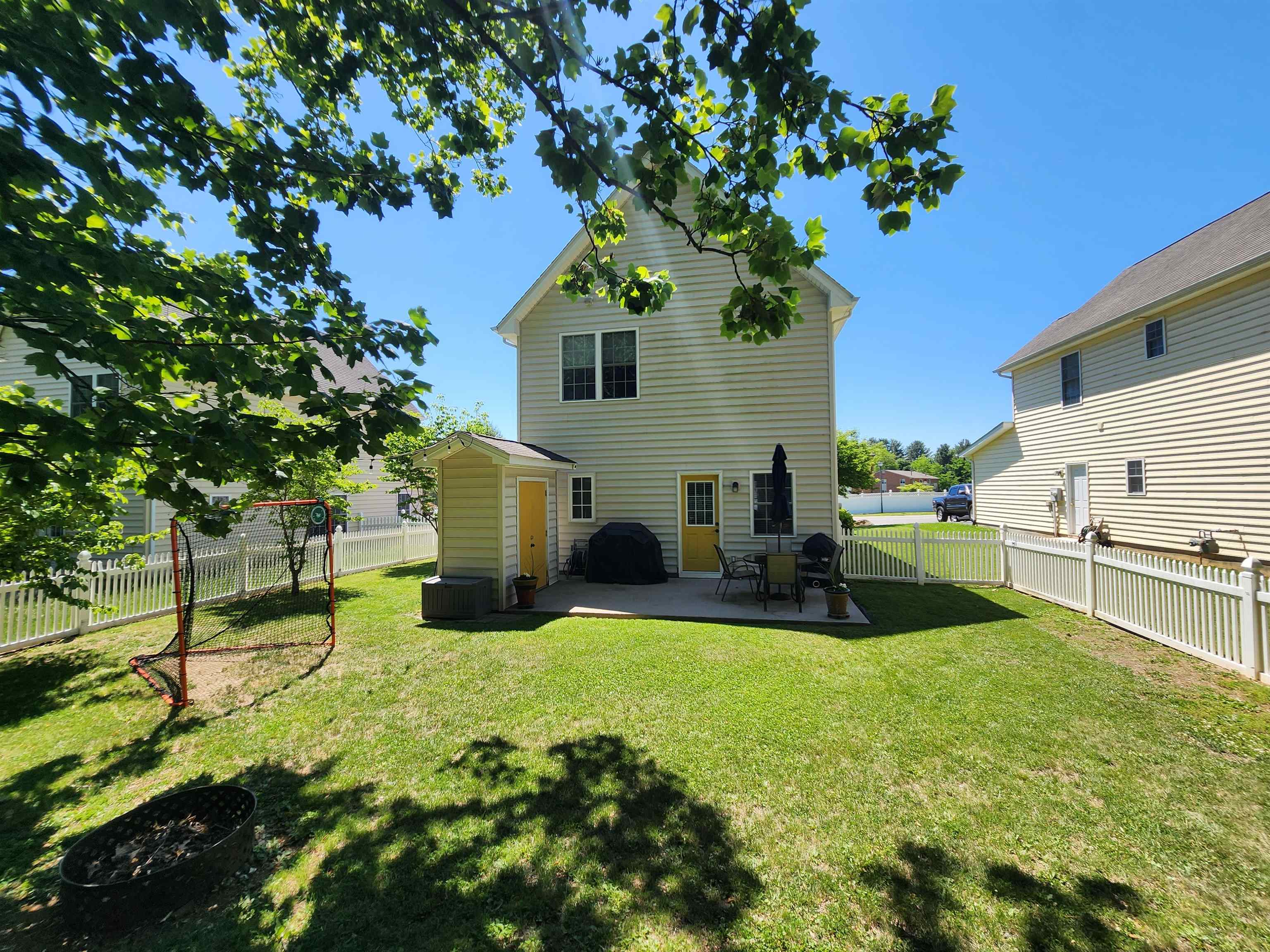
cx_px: 635
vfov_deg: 89.9
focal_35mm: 13
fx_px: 477
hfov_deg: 106.2
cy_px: 476
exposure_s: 1/1157
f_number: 2.2
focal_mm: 2.2
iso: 50
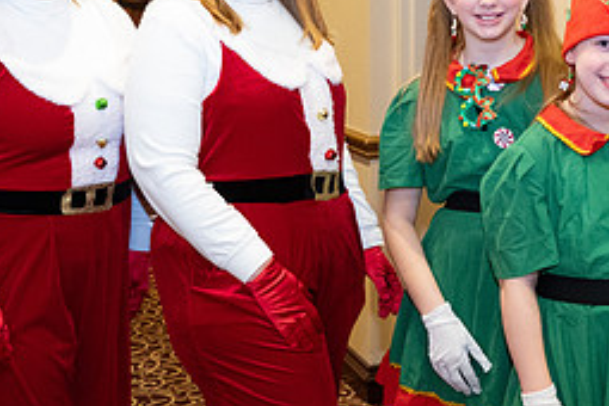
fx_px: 1116
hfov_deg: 30.5
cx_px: 356
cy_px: 137
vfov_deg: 20.5
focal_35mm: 66
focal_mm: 19.6
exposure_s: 1/125
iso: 2500
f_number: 2.8
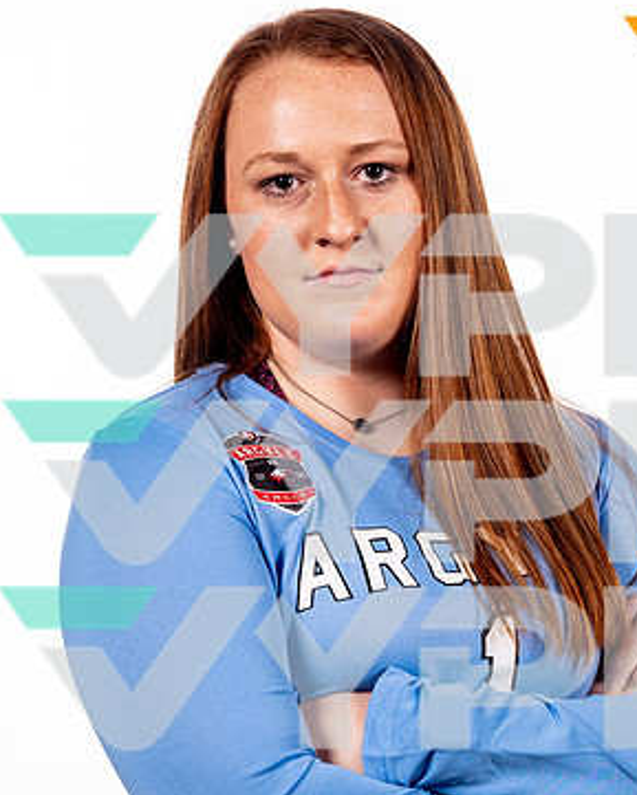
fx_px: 2120
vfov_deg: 21.2
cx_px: 430
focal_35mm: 90
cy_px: 483
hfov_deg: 17.0
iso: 100
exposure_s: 1/125
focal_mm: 50
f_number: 5.6
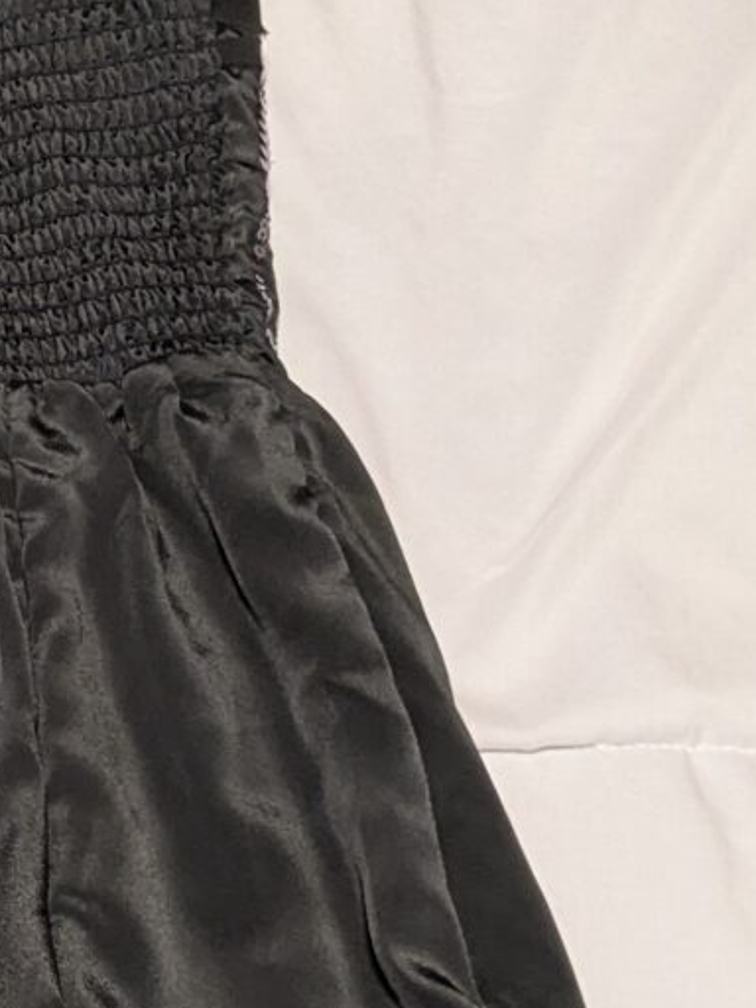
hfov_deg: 13.1
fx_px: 3145
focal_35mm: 108
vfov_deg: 18.0
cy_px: 817
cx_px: -295
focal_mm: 4.38
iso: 345
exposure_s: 1/24
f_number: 1.73
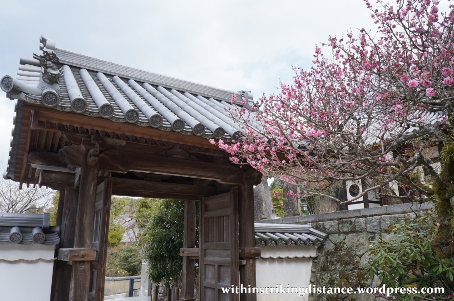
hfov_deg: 67.4
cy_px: 150
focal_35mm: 27
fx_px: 340
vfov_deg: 47.8
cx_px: 227
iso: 200
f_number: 8
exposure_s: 1/250
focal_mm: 18
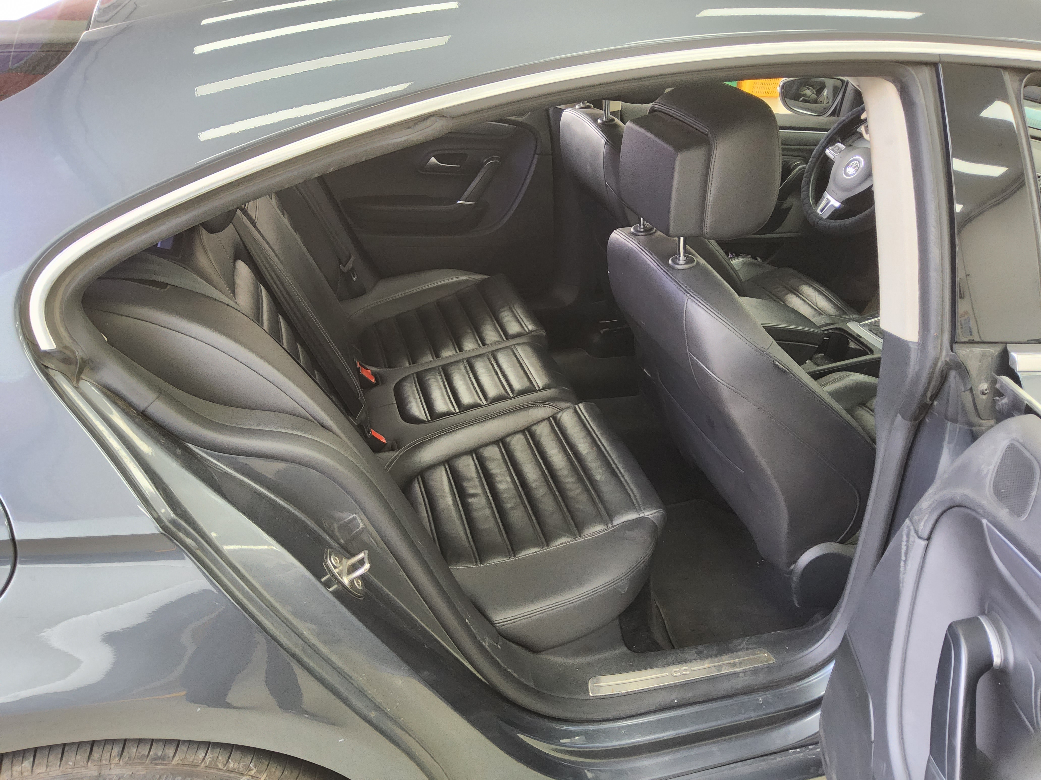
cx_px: 520
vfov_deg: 54.9
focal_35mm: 25
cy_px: 390
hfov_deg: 69.4
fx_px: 752
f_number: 2
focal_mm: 3.08
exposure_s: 1/120
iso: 400
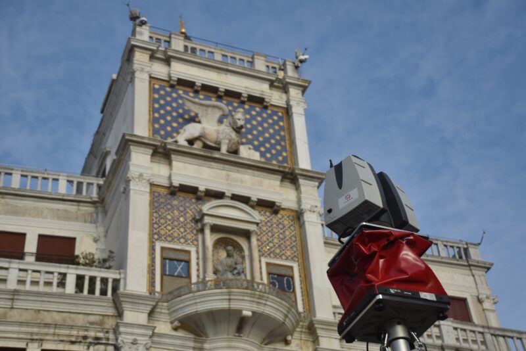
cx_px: 263
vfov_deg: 22.6
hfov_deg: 33.4
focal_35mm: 60
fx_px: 877
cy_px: 176
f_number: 14
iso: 100
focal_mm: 40
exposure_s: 1/800
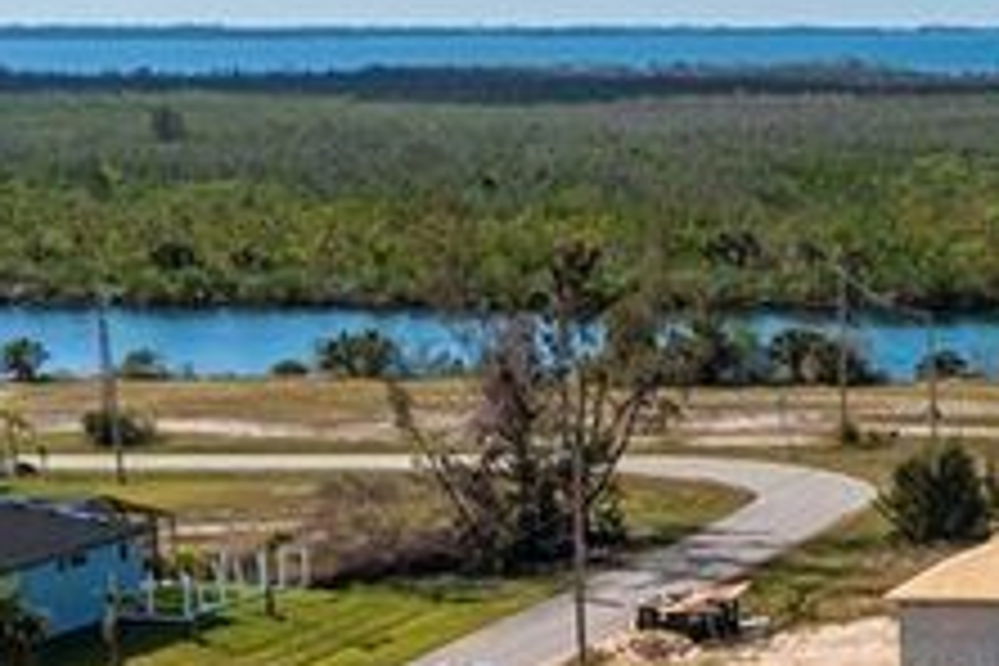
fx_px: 3579
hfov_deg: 14.3
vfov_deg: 10.5
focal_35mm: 129
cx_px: 1706
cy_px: 783
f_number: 4.5
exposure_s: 1/200
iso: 100
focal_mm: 10.26
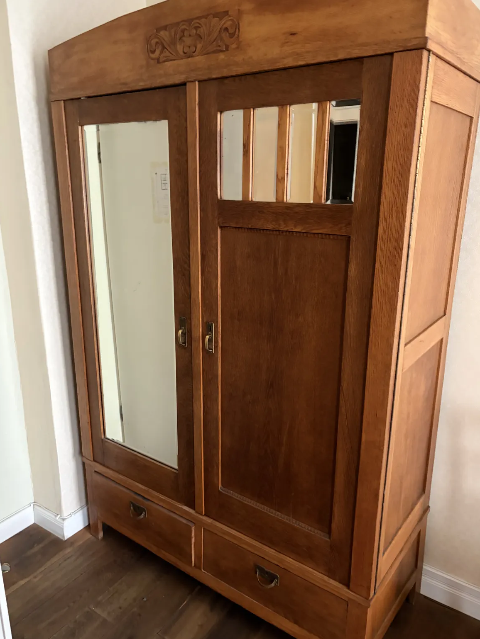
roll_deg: -0.9
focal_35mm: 27
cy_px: 325
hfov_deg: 51.4
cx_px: 245
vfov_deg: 65.3
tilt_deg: -13.2
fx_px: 499
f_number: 1.6
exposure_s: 1/25
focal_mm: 5.96
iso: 640
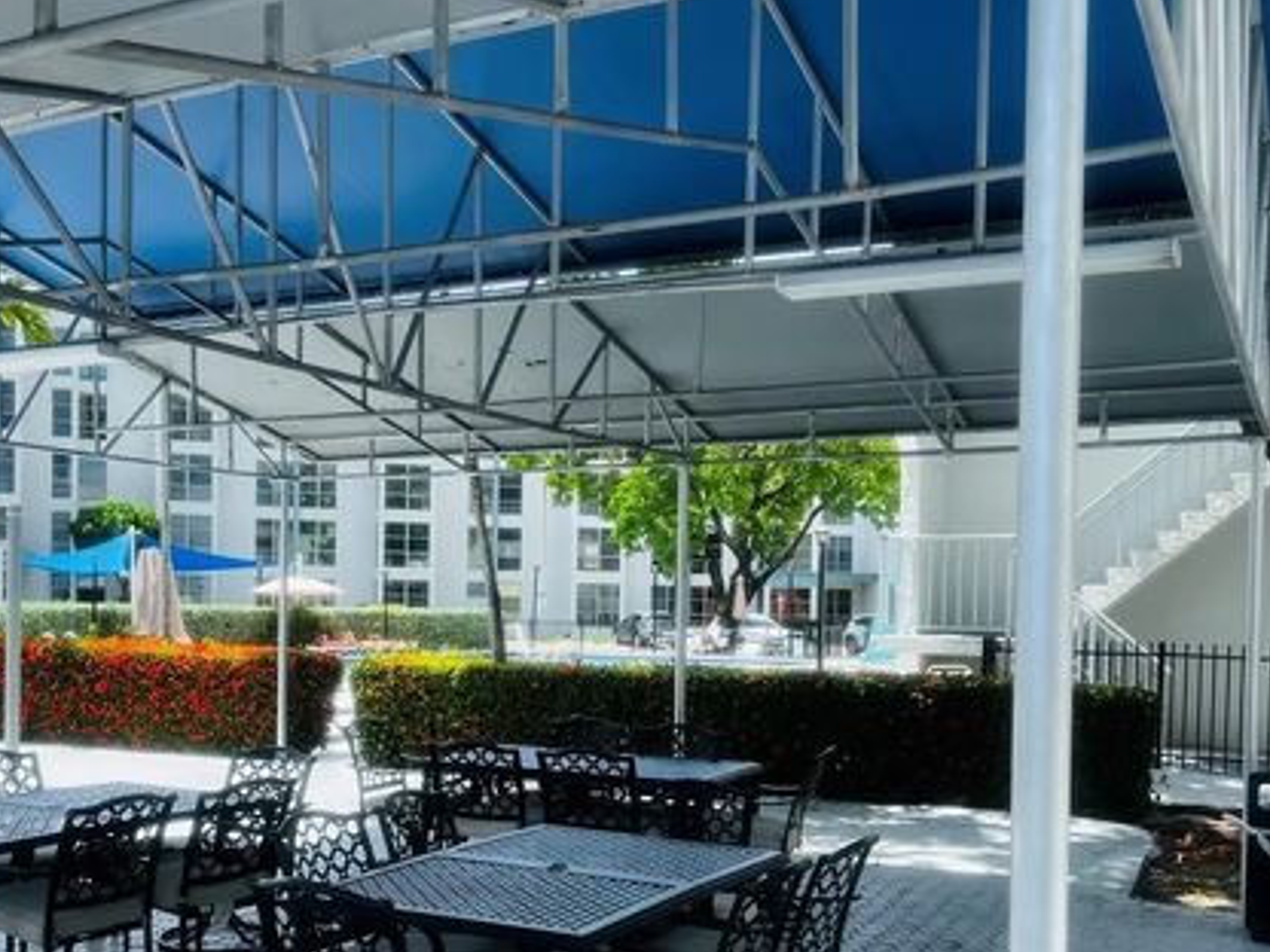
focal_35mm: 40
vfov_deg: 35.6
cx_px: 449
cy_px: 635
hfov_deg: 46.2
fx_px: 1468
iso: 50
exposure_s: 1/1698
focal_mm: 5.7
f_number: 1.5
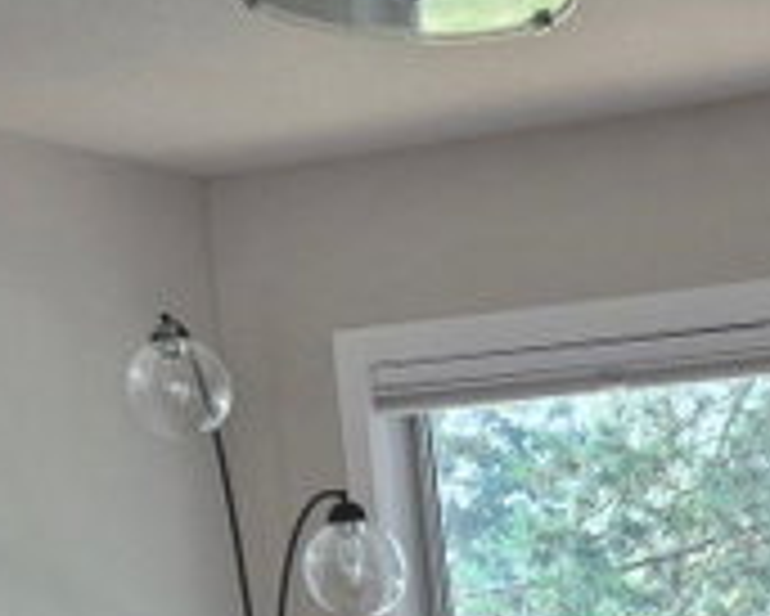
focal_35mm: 105
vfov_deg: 13.3
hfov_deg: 17.1
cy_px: 1097
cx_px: 1018
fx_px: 2394
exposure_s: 1/120
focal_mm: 5.4
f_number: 1.8
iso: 64
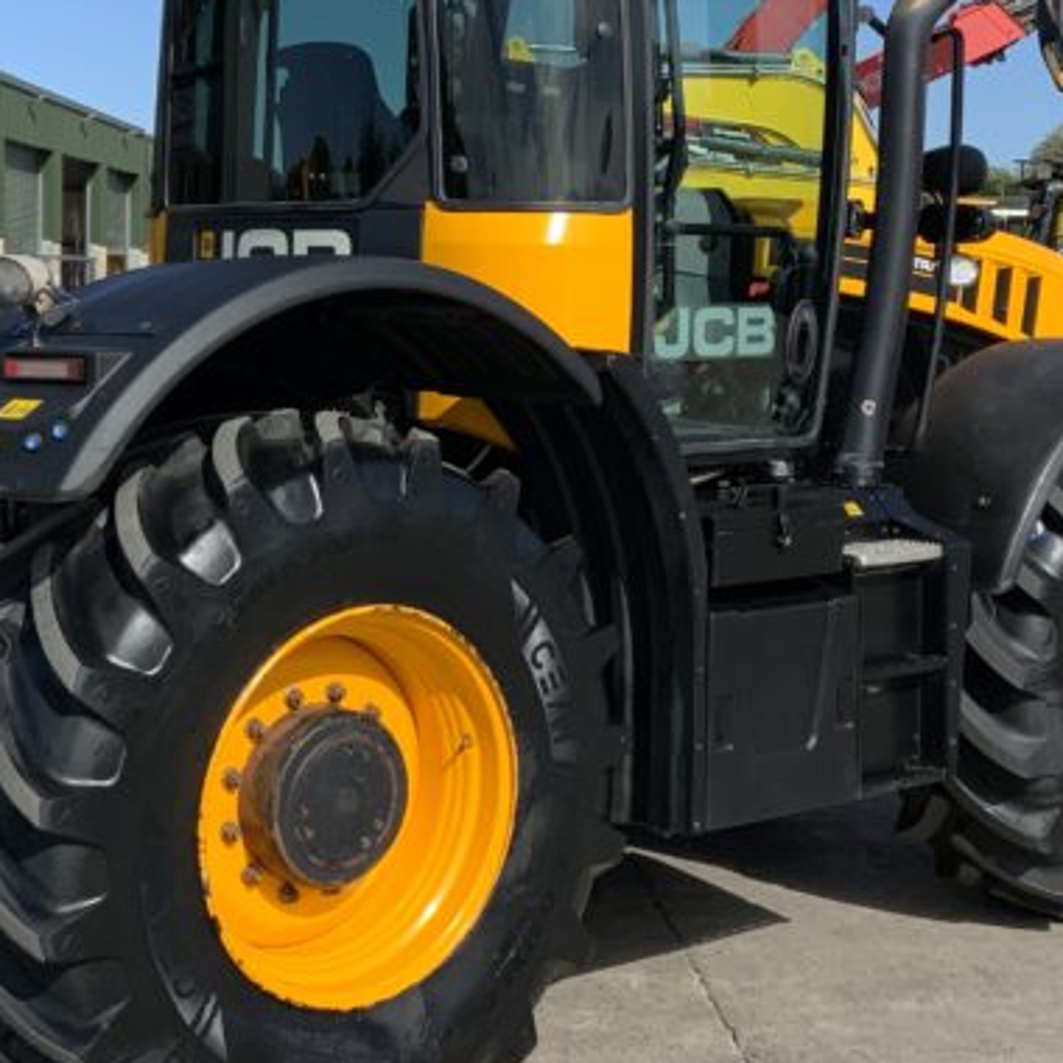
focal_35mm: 69
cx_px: 576
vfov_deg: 24.9
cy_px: 397
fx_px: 2397
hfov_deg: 25.0
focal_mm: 3
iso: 16
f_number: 1.8
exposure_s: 1/1626
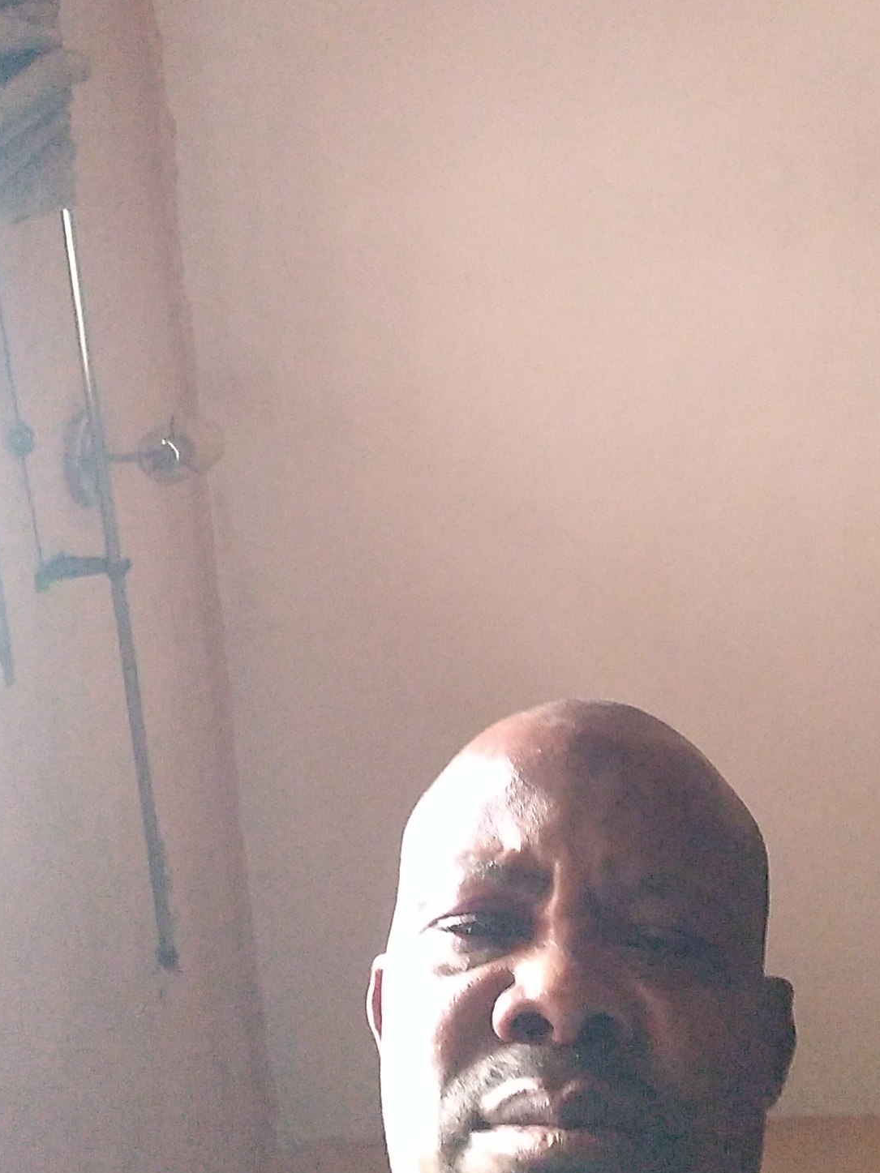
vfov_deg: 43.7
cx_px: 550
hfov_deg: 33.4
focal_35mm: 43
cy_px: 503
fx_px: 1458
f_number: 2
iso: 2302
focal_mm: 3.61
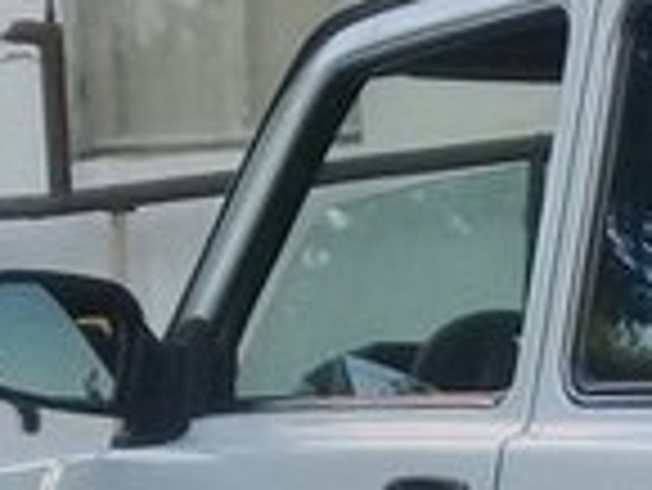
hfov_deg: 12.9
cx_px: 1111
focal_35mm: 141
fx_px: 2658
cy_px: 919
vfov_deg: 9.9
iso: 50
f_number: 2.2
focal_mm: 3.3
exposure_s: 1/161
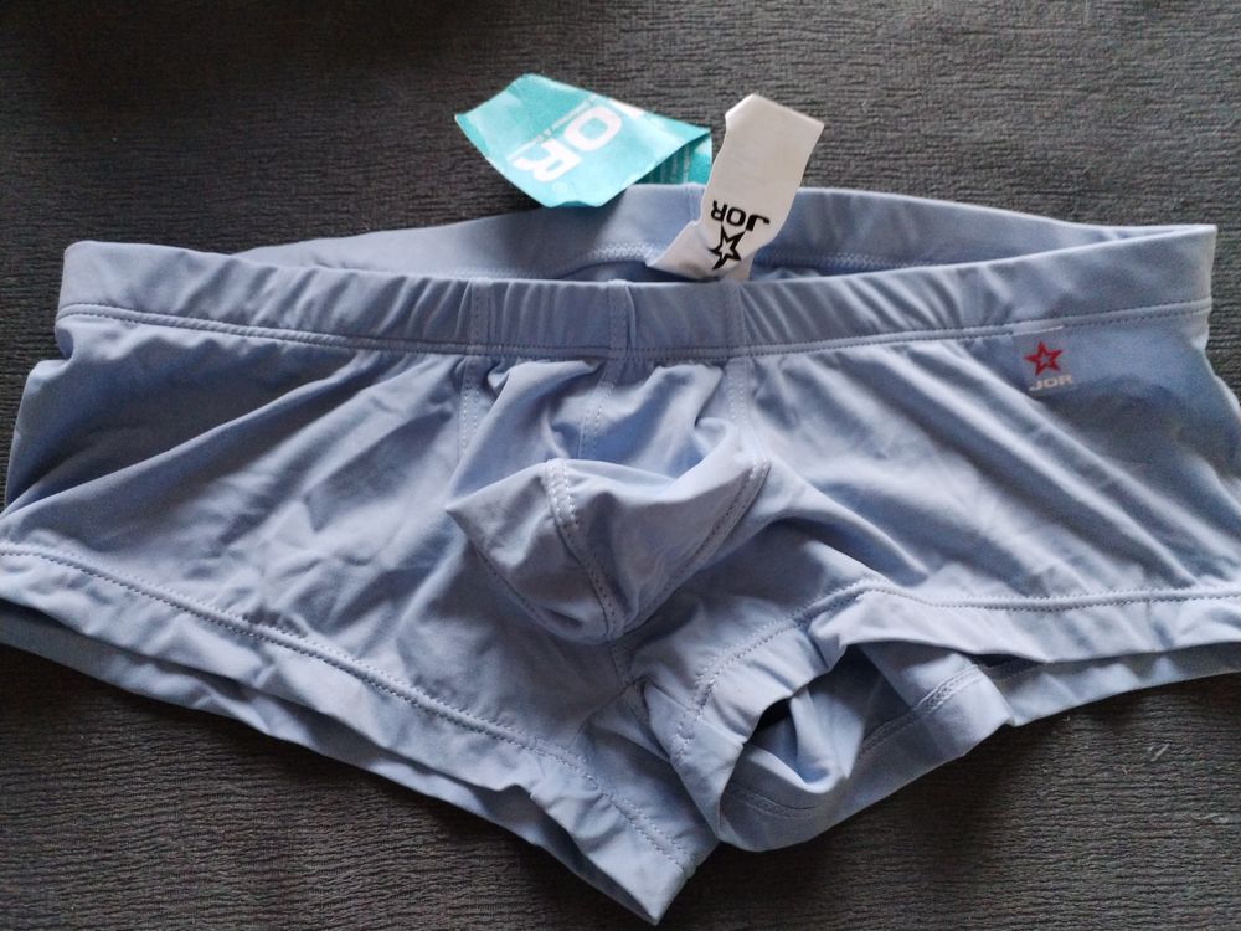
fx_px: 1040
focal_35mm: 29
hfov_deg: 61.7
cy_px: 466
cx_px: 620
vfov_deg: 48.2
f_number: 1.8
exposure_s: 1/25
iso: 835
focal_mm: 4.75
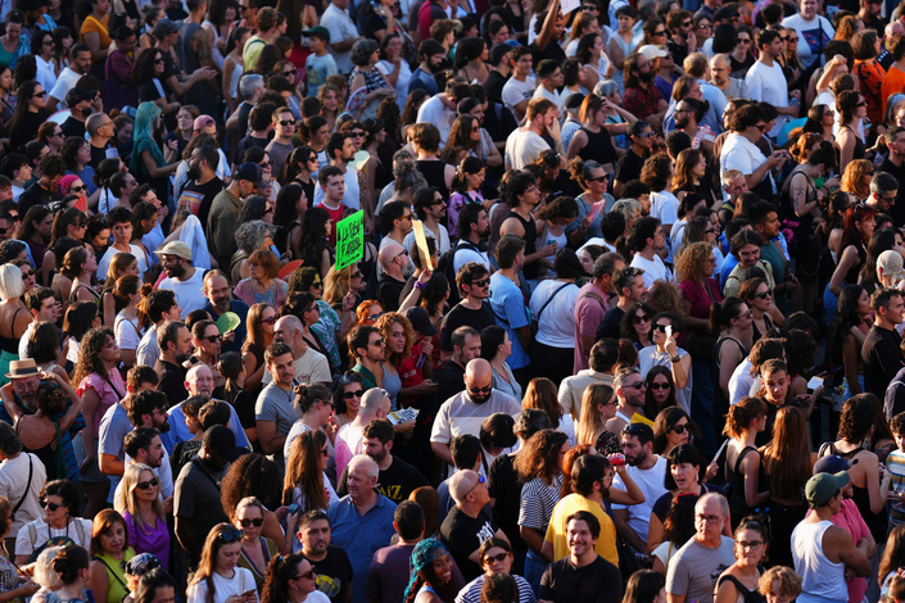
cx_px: 479
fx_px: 4927
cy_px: 395
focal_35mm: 196
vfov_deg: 7.0
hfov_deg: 10.5
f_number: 1.8
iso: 125
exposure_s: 1/1250
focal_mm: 135
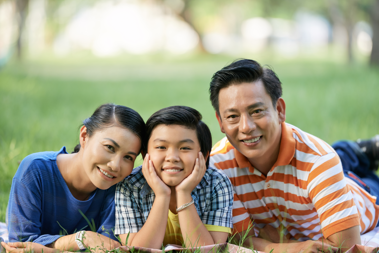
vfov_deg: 7.2
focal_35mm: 190
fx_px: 2001
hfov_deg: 10.8
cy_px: 126
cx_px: 190
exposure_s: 1/500
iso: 400
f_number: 2.8
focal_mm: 190
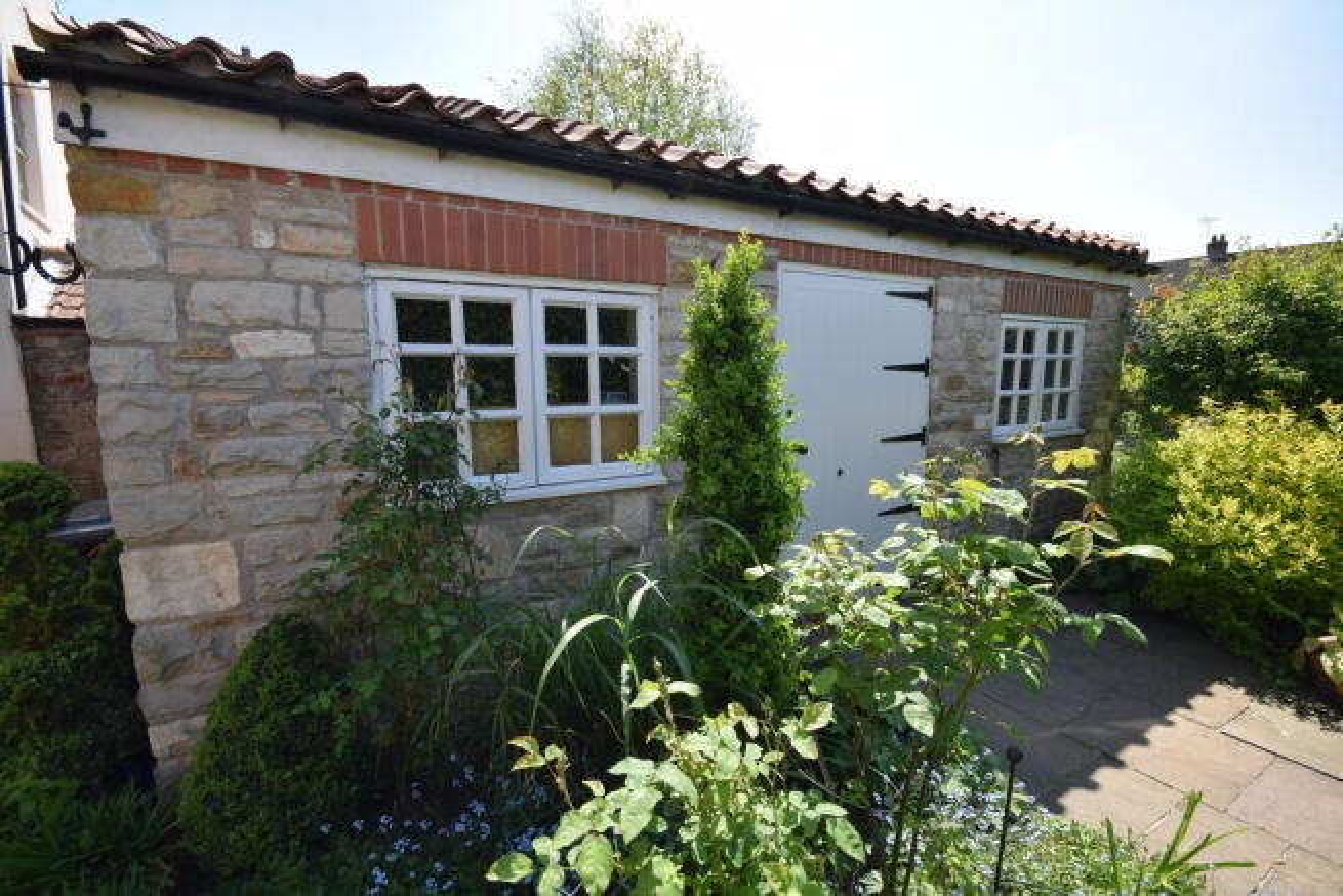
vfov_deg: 77.4
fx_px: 560
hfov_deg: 100.4
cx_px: 672
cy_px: 448
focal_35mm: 15
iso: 200
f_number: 8
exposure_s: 1/250
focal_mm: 10
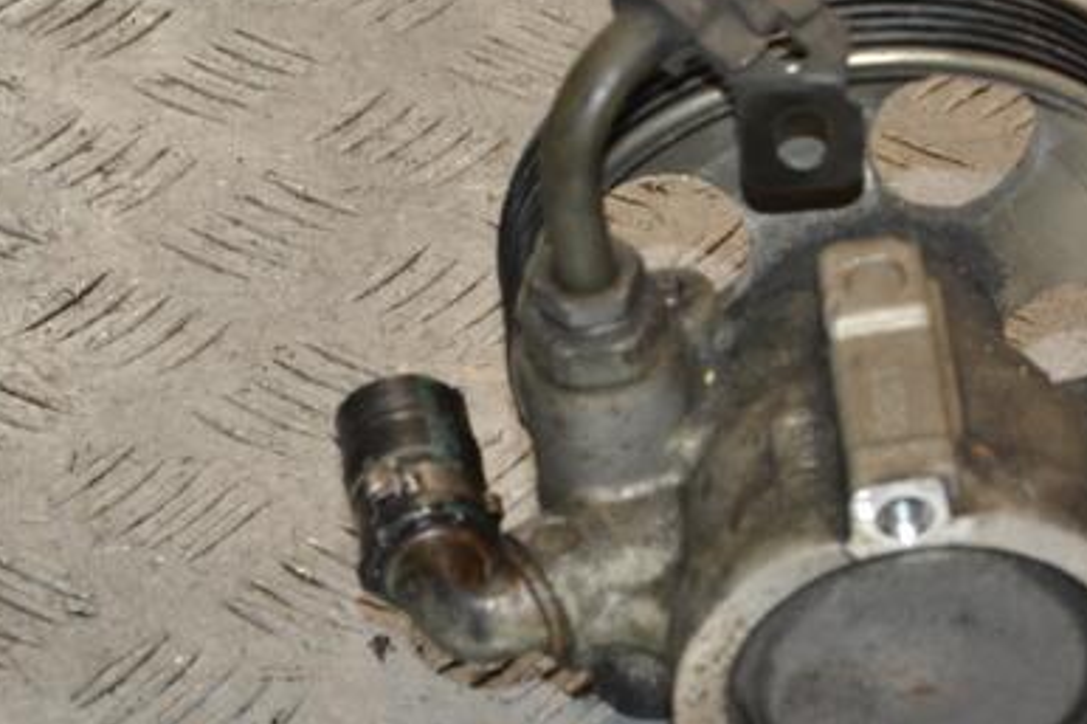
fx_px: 5275
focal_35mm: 175
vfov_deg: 7.8
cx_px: 735
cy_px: 479
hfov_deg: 11.8
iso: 800
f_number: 9
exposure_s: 1/200
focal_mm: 75
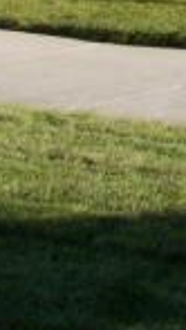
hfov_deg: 4.7
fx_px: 1722
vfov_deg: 9.8
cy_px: -436
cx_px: 1064
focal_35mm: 197
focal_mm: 4.6
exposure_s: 1/500
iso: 80
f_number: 3.2
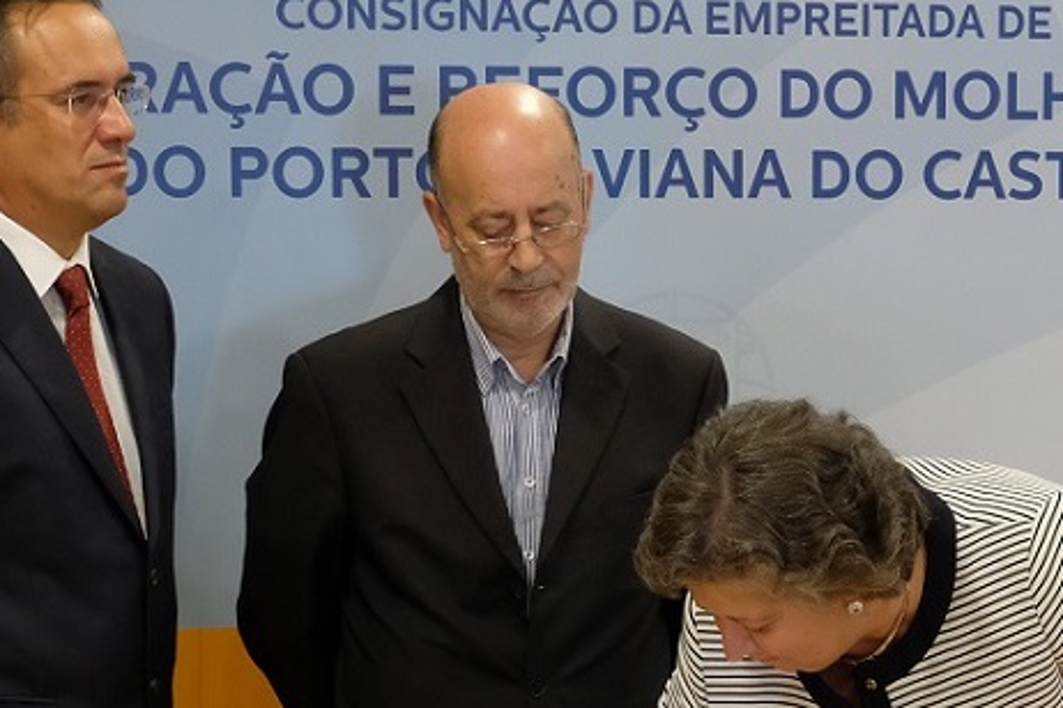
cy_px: 540
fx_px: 3602
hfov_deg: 16.7
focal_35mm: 122
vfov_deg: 11.2
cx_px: 808
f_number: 5.6
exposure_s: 1/125
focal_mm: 31.1
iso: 3200
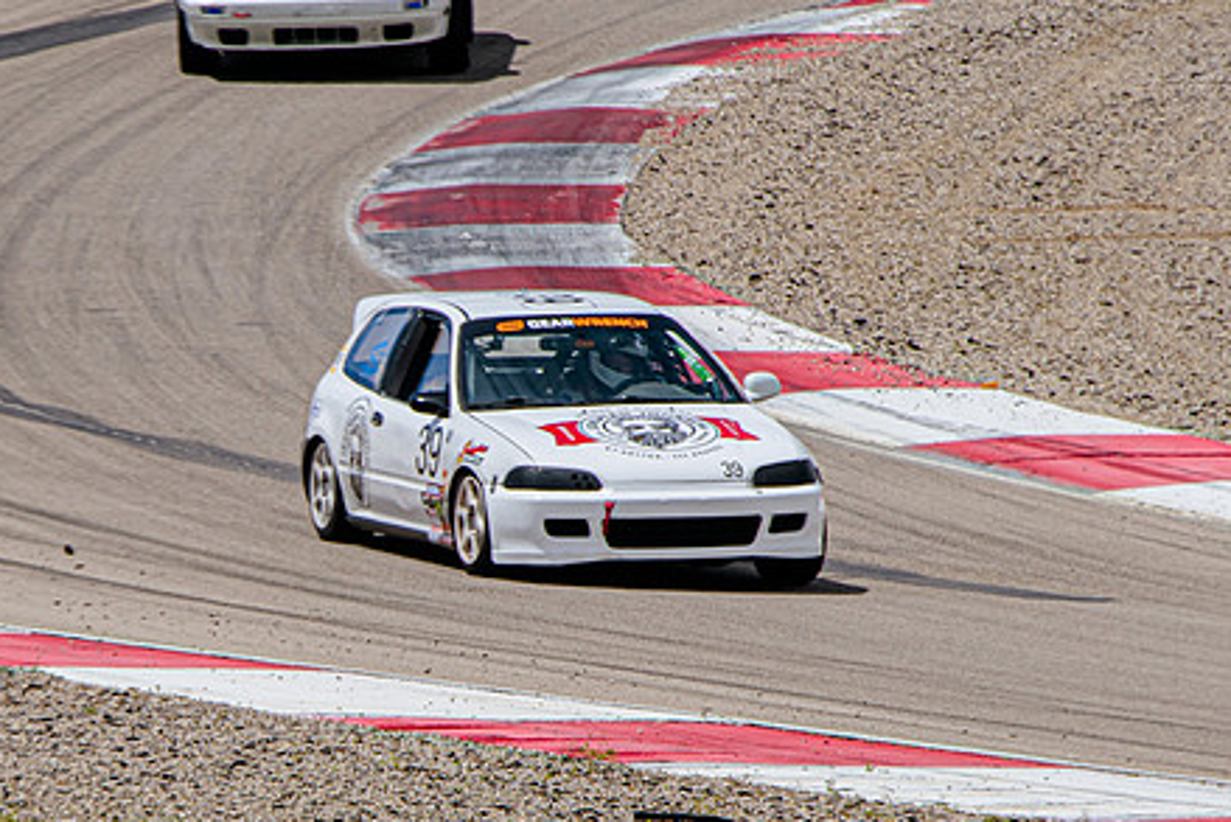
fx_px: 27431
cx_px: 260
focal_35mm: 802
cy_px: 645
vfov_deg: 1.7
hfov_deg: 2.6
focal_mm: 310
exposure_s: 1/640
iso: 100
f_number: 5.6
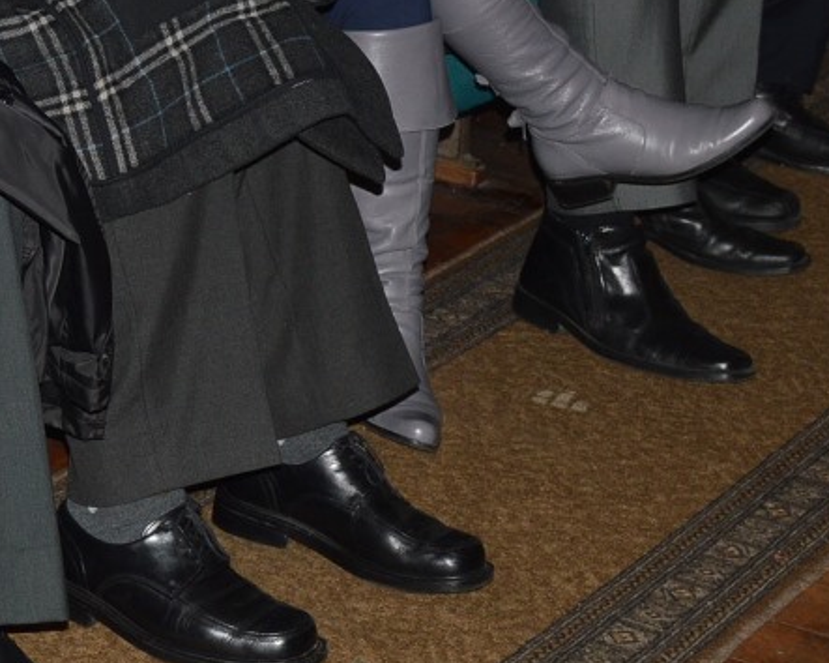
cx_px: -266
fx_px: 3281
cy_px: -41
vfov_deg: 11.4
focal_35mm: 134
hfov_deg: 13.8
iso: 200
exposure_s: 1/125
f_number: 5.6
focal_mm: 25
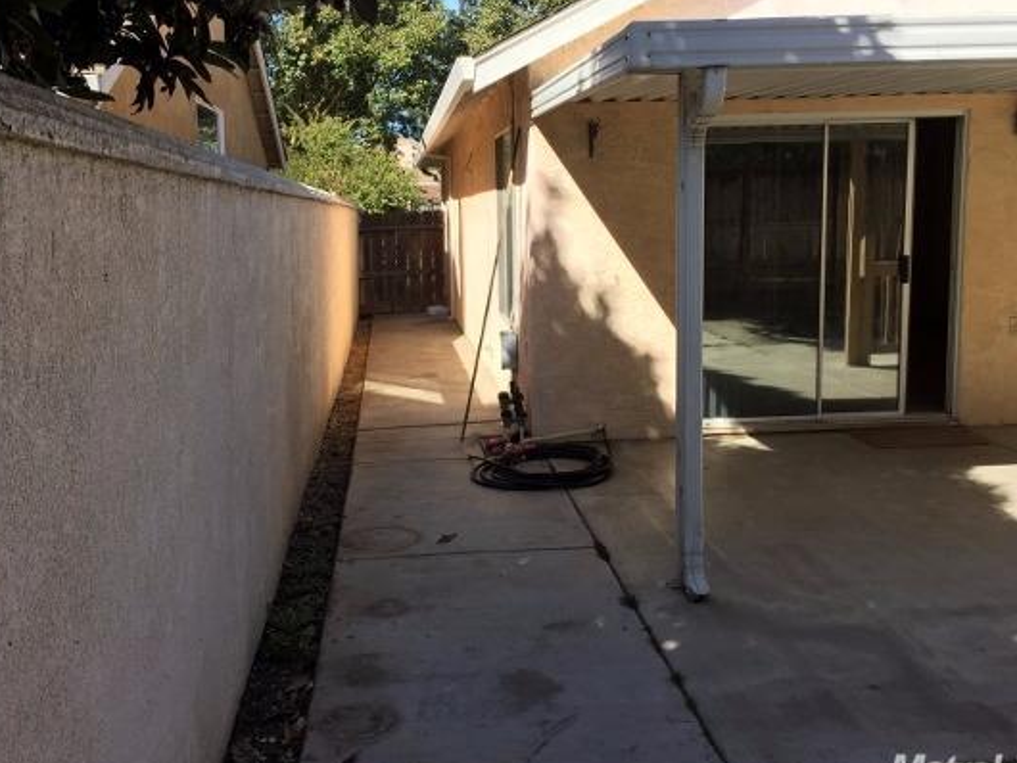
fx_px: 1029
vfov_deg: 40.7
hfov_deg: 52.5
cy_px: 332
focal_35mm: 35
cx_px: 466
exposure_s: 1/1099
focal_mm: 4.15
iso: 32
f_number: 2.2
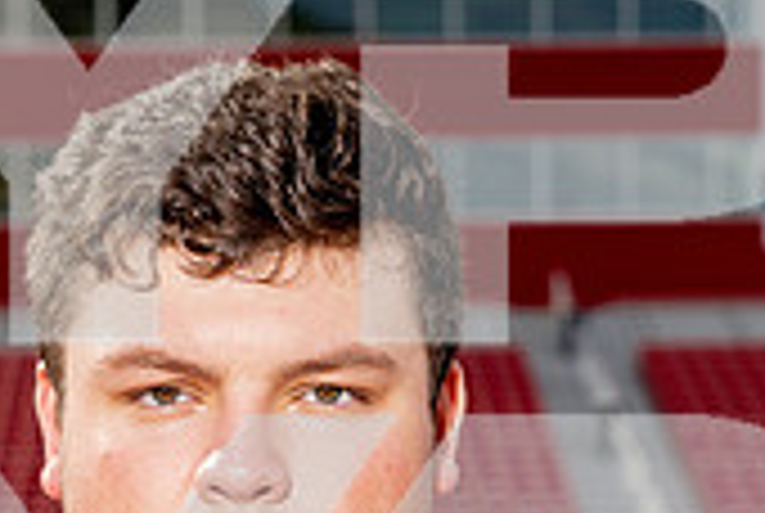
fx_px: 3917
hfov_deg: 11.1
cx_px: 288
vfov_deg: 7.4
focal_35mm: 184
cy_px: 655
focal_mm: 54
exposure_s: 1/1000
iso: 200
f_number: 4.5
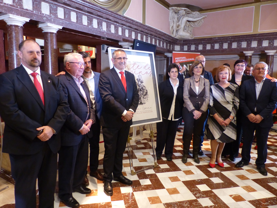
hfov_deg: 69.4
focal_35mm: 25
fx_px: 200
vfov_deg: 54.9
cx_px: 138
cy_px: 104
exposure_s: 1/10
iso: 400
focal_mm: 4.5
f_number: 2.8
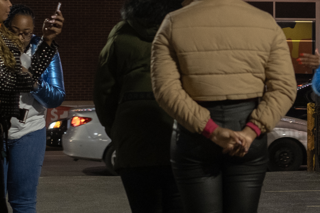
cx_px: 455
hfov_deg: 11.1
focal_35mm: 179
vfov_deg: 7.7
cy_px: 45
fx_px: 1591
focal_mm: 35
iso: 1250
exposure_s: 1/125
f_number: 2.8
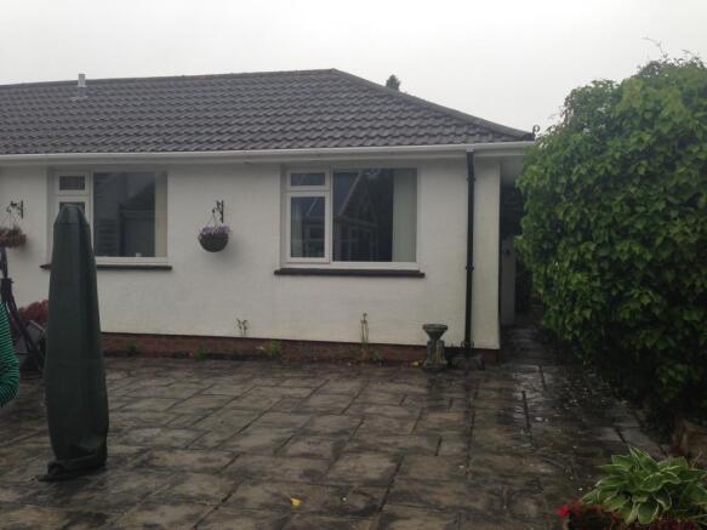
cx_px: 354
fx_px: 674
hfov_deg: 55.4
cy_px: 265
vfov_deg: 42.9
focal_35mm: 33
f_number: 2.4
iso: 50
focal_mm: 4.13
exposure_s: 1/467
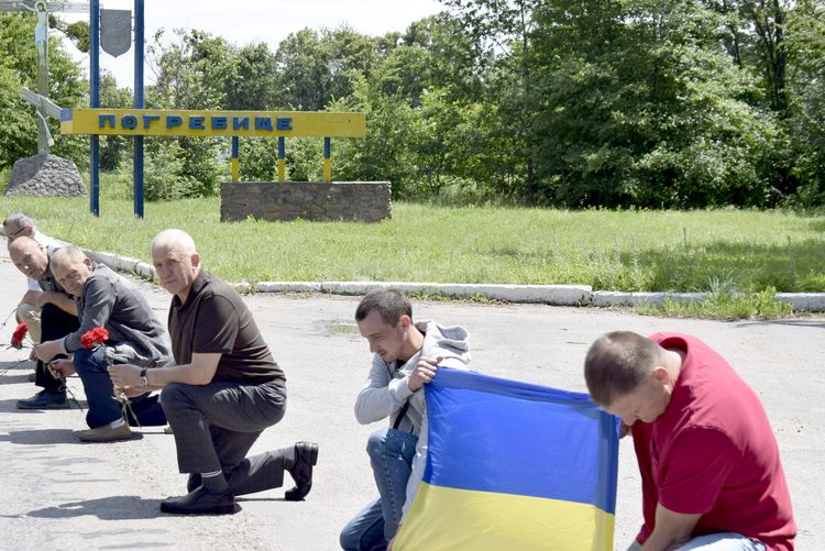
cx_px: 412
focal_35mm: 82
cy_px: 276
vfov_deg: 16.6
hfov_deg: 24.6
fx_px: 1892
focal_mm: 55
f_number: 9
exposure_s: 1/320
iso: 200
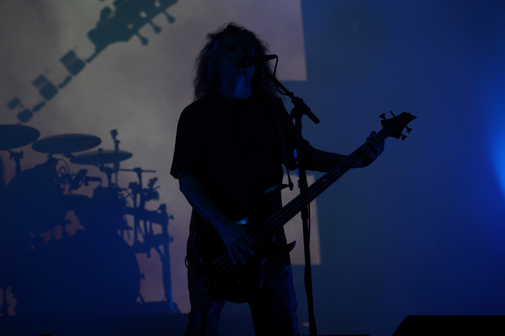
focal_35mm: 105
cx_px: 252
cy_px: 168
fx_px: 1473
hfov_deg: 19.5
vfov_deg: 13.0
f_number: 4.5
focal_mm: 105
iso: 100
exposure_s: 1/160
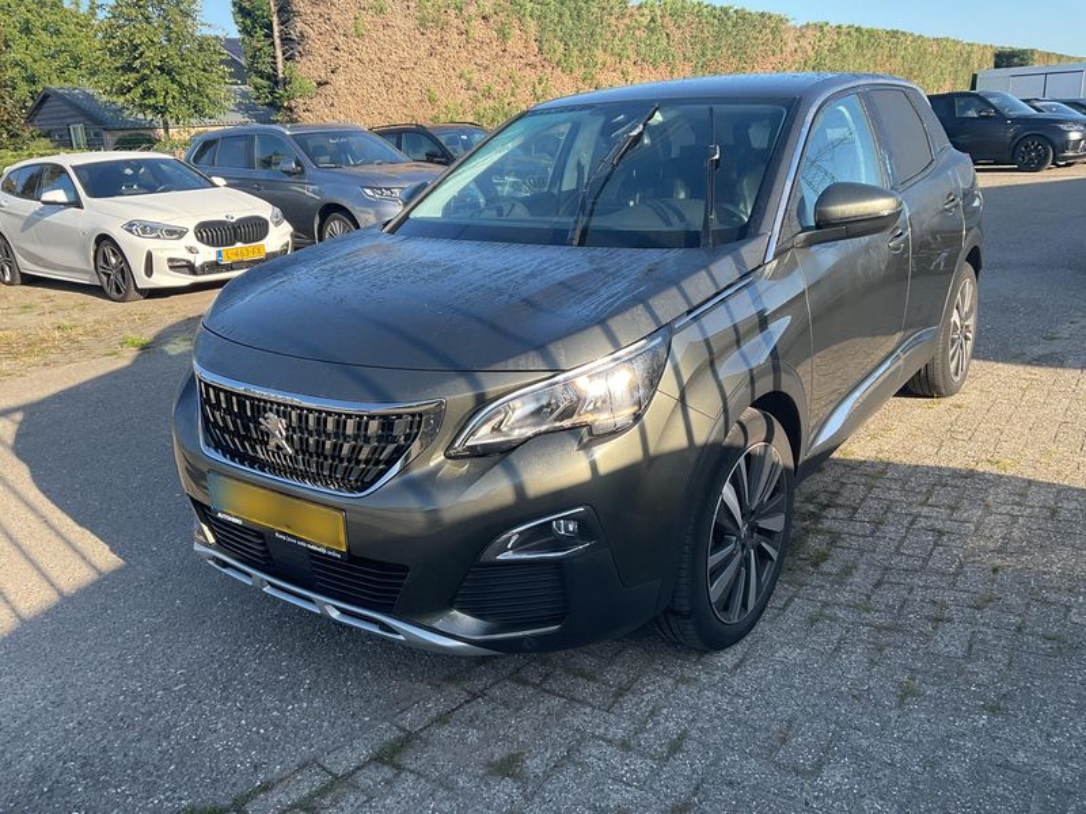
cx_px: 543
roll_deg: +2.9
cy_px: 407
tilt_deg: -16.2
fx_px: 910
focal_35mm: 29
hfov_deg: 61.7
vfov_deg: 48.2
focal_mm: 3
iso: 16
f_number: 1.8
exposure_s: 1/378
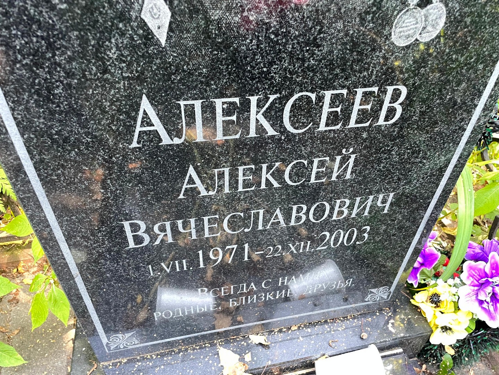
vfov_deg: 53.1
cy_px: 188
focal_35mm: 26
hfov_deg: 67.3
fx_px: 375
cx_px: 250
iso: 125
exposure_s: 1/78
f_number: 1.6
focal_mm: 4.2
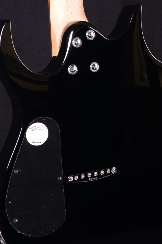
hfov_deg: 14.2
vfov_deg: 21.3
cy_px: 63
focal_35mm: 95
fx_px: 644
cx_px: 137
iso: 200
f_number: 11
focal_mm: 34
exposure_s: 1/200
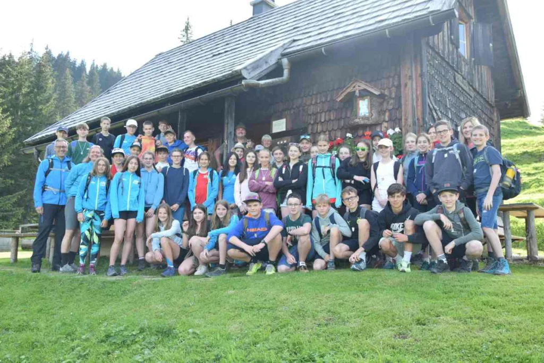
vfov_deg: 41.7
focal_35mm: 32
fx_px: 476
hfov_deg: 59.5
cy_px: 182
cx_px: 272
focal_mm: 21
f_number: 5.6
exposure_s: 1/250
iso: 400
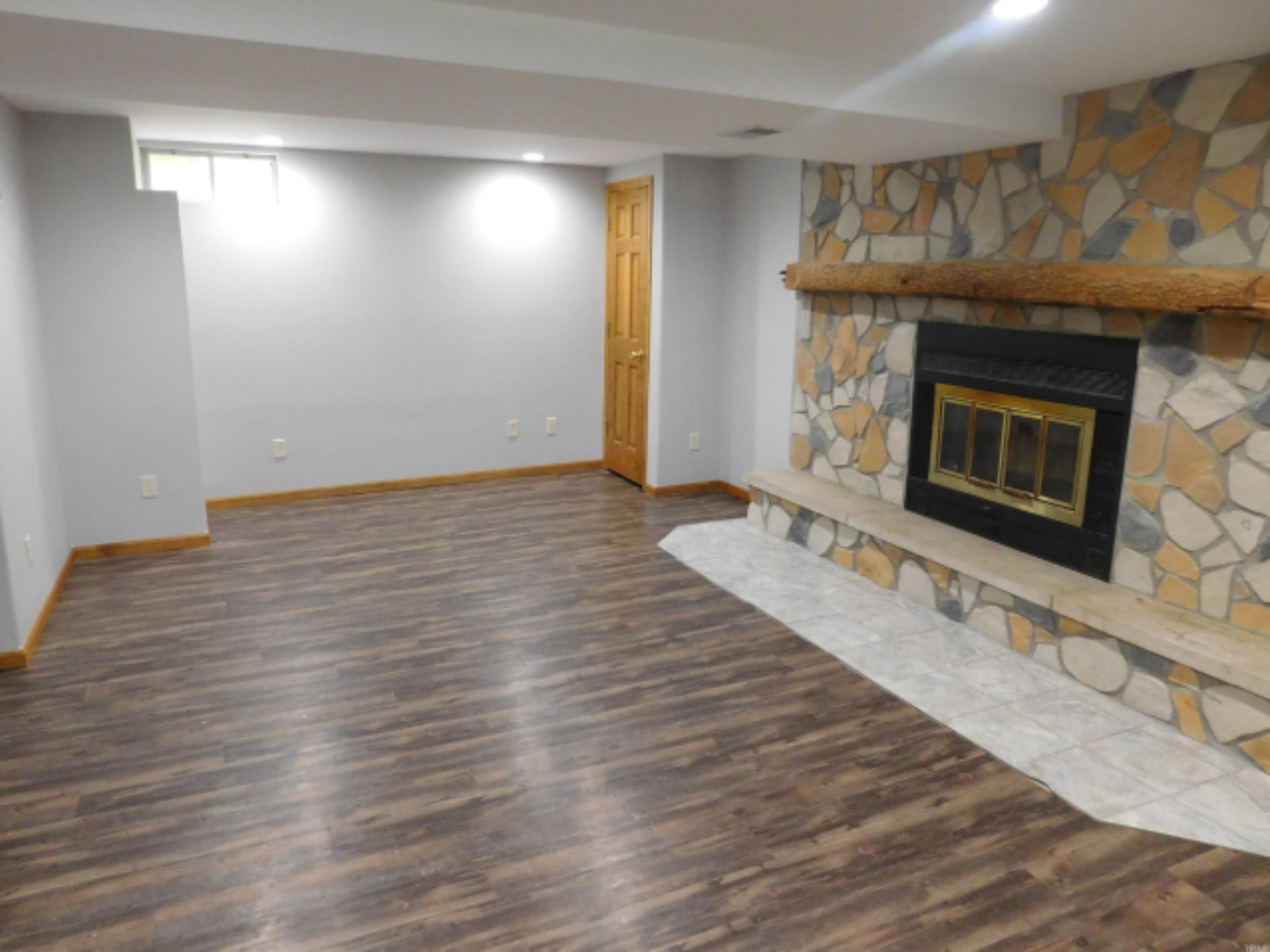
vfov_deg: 56.8
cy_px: 461
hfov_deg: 71.6
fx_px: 880
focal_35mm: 24
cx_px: 617
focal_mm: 4
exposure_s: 1/30
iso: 360
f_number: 3
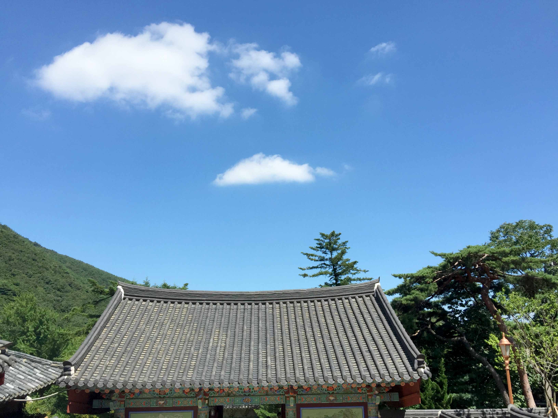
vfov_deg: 48.2
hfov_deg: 61.7
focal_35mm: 29
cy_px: 209
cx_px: 279
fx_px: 467
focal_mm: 4.15
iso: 32
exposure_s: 1/1799
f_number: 2.2
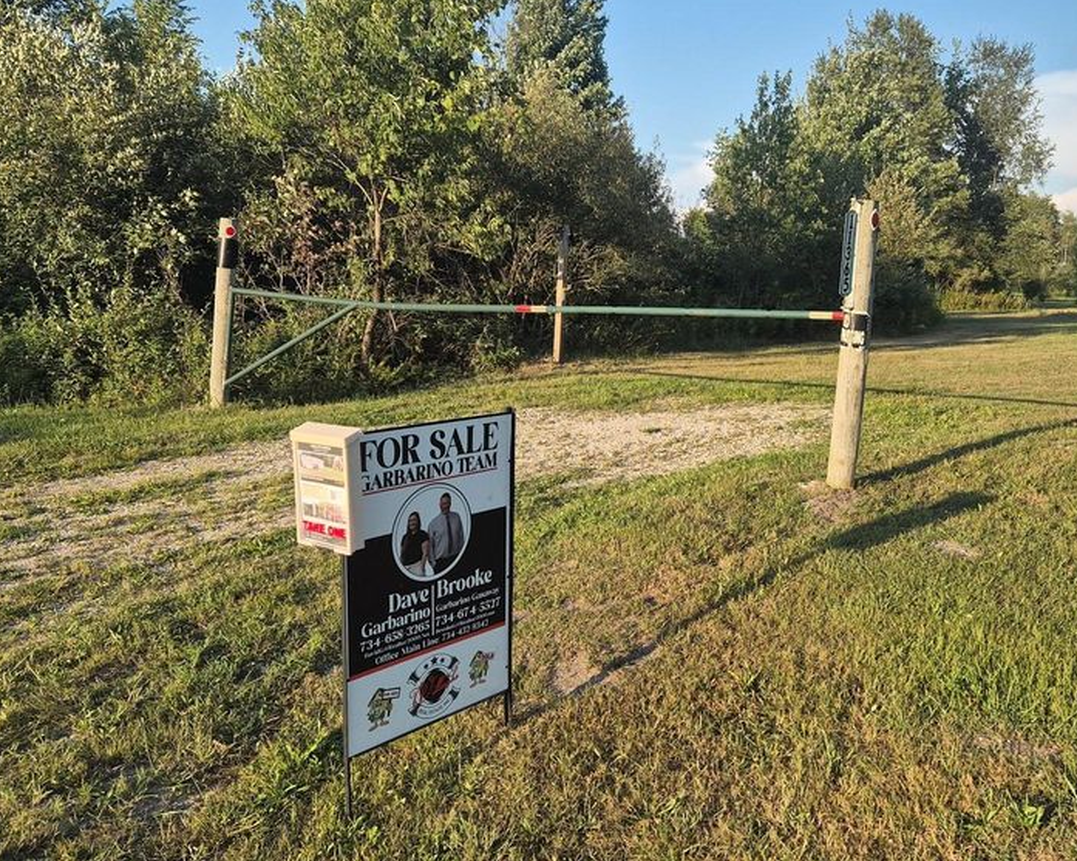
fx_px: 1051
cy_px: 442
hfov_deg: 53.4
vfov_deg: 44.5
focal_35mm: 33
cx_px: 702
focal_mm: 5.4
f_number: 1.8
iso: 80
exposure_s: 1/2712
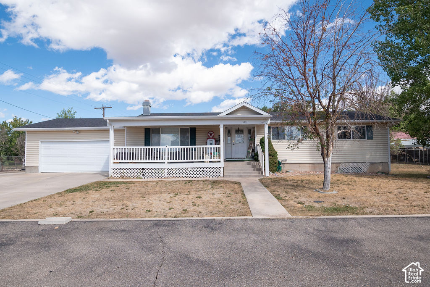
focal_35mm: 21
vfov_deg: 59.5
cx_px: 215
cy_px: 144
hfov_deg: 81.2
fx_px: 251
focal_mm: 14
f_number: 5
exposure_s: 1/2000
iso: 500
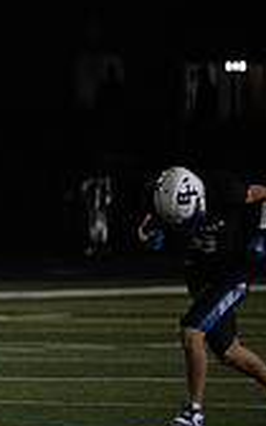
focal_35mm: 704
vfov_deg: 3.0
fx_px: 8166
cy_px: 377
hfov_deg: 1.9
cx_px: -438
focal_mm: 200
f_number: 2.8
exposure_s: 1/1250
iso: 4000
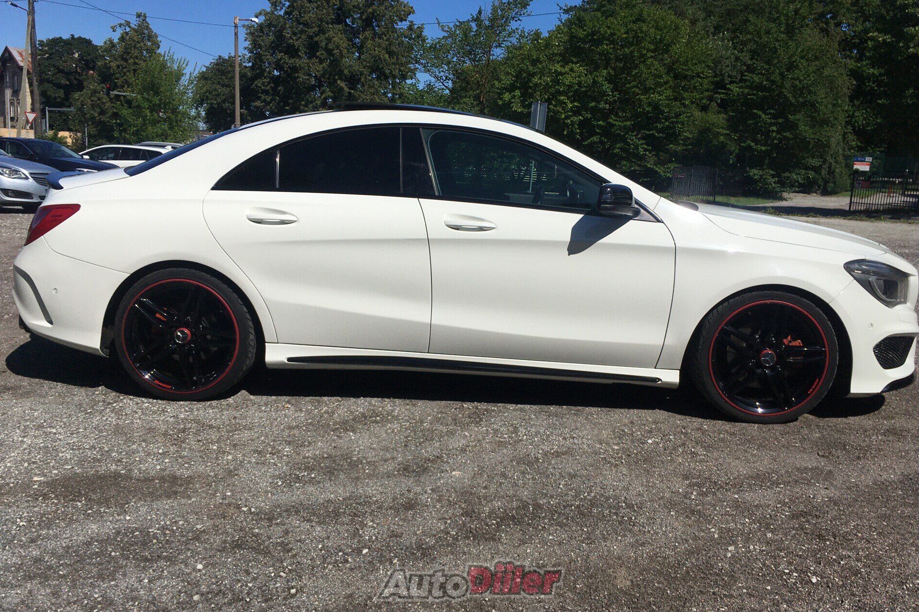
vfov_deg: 42.3
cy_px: 296
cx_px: 469
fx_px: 791
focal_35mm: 31
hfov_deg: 60.3
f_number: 2.2
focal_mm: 4.15
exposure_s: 1/5495
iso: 25
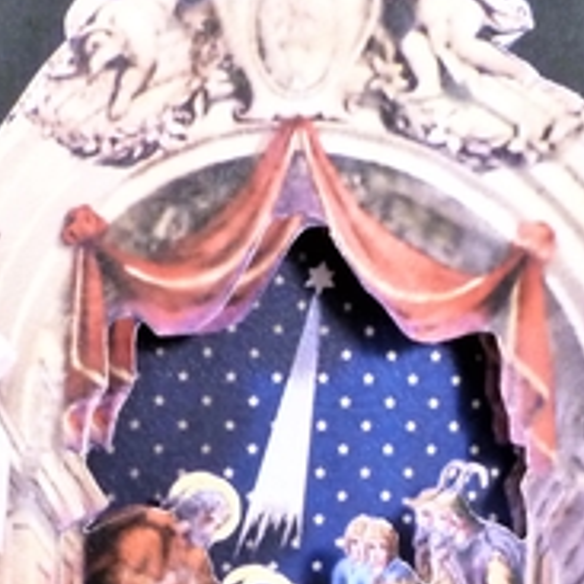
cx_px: 321
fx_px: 1202
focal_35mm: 63
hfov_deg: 27.3
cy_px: 546
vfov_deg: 26.2
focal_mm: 5.2
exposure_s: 1/25
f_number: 3.3
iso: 400
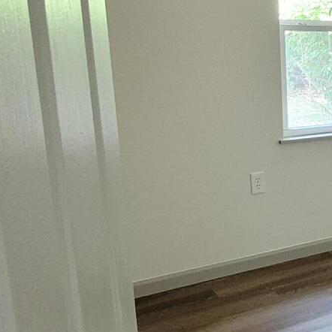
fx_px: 564
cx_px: 463
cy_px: 150
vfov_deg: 32.8
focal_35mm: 52
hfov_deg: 26.3
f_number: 2.2
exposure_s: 1/60
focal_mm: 1.74
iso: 400
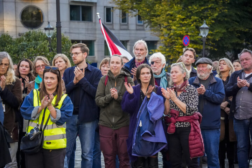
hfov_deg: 16.8
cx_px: 126
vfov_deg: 11.2
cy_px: 84
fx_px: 854
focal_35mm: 122
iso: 5000
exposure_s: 1/500
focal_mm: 122
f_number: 7.1
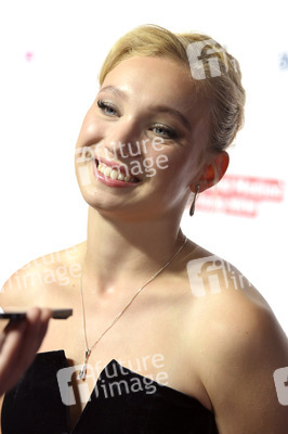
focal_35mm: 99
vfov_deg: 20.6
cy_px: 217
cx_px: 144
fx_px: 1190
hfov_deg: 13.8
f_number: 4
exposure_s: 1/250
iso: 2000
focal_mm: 99
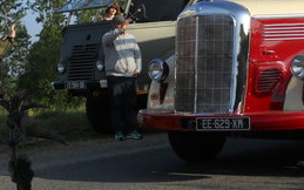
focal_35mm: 103
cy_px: -17
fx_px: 854
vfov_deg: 12.5
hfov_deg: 19.9
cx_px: 265
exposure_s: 1/1000
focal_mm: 6.4
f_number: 3
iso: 80
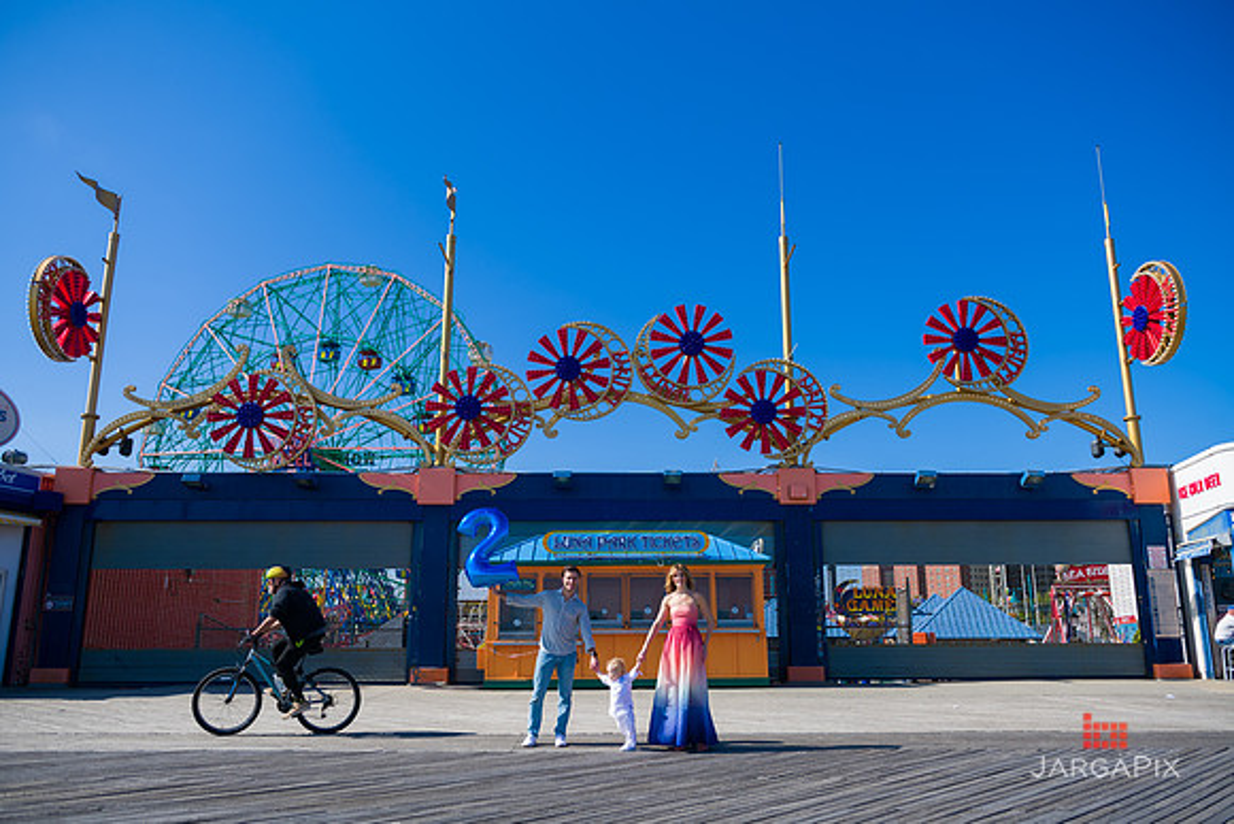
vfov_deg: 46.4
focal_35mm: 28
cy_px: 412
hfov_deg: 65.5
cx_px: 617
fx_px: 960
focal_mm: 28
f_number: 5
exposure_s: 1/1600
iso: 200
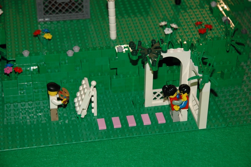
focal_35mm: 105
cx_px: 126
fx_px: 731
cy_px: 84
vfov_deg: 13.0
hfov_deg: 19.5
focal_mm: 70
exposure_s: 1/500
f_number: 5.6
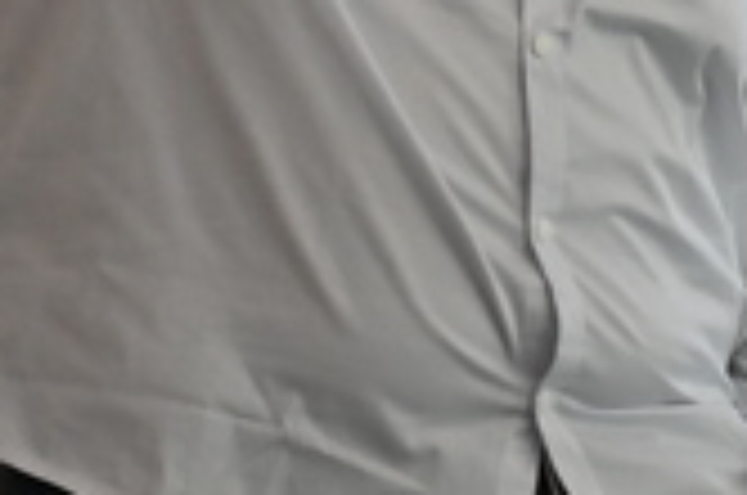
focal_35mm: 432
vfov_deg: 3.1
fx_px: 8947
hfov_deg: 4.8
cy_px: -520
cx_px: 364
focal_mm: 70
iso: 2800
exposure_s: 1/125
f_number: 4
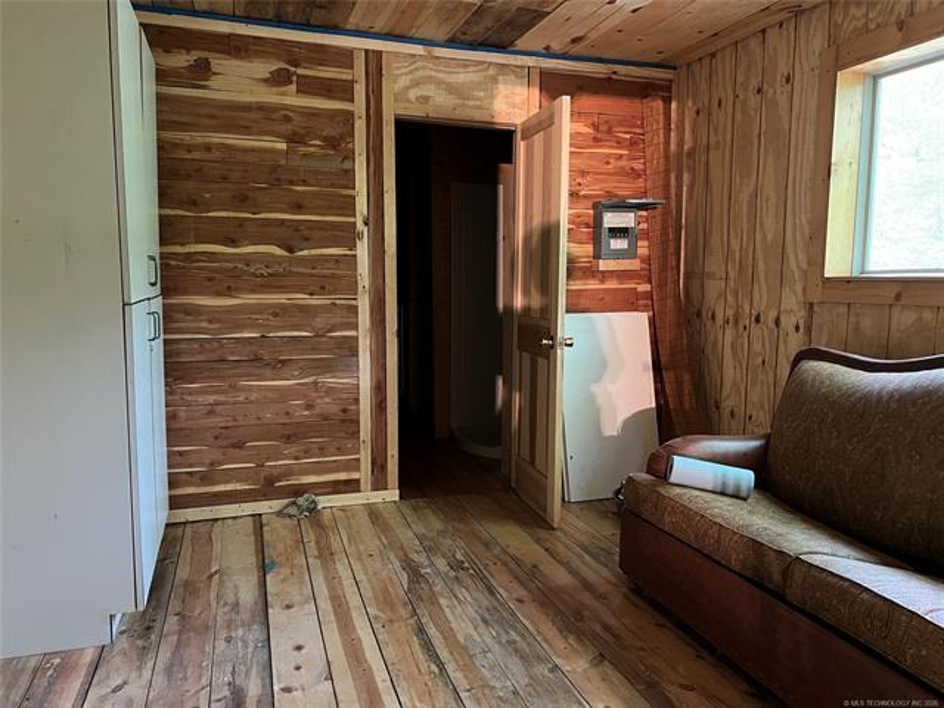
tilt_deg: -6.8
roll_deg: -0.8
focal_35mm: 26
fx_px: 709
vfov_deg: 53.1
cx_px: 472
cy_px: 354
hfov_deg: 67.3
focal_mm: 5.7
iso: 500
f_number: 1.5
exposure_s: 1/30
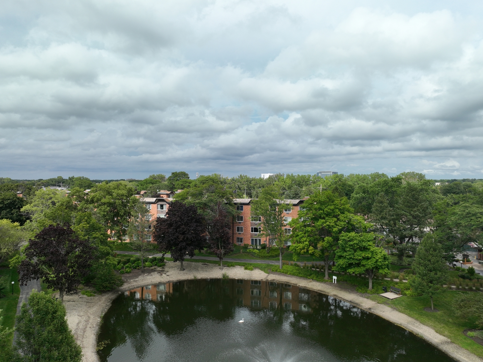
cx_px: 235
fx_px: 349
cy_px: 179
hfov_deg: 69.4
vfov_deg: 54.9
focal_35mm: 25
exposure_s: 1/1600
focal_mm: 12.29
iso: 110
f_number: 2.8
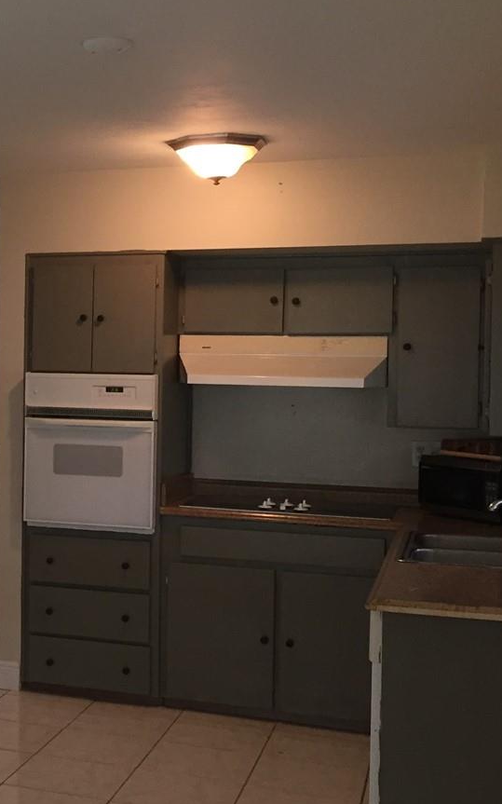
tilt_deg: -1.3
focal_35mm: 57
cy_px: 405
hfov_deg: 21.3
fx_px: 1248
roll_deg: -1.2
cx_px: -81
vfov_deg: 35.7
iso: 100
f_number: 2.2
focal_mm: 4.15
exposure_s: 1/30
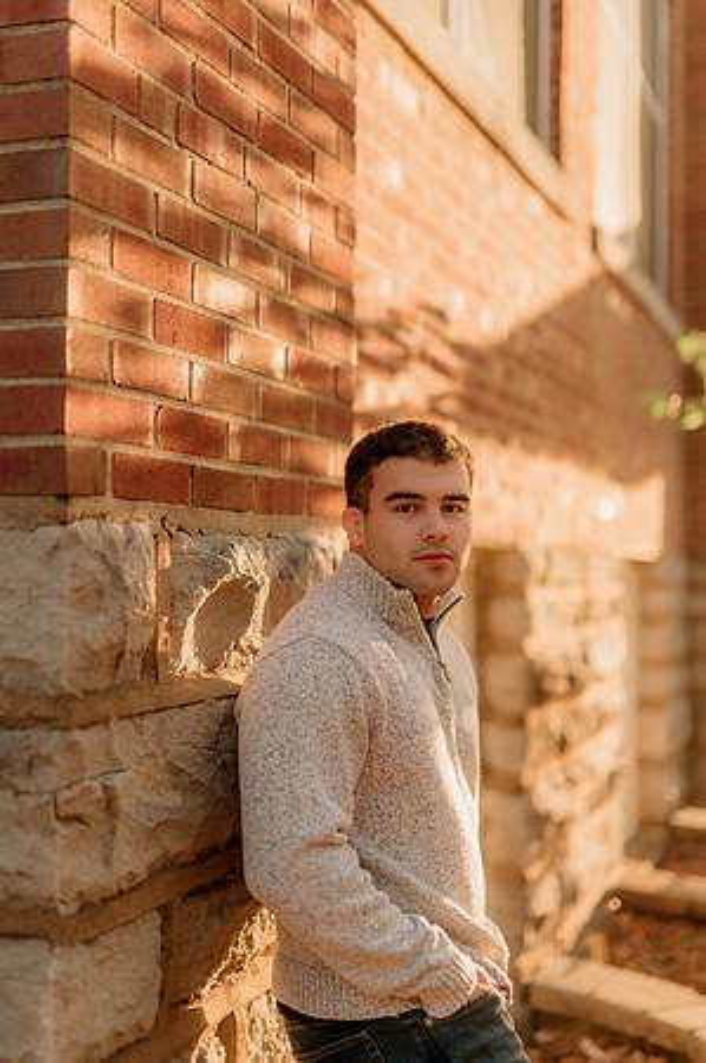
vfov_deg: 39.6
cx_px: 353
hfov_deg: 26.9
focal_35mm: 50
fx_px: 1474
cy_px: 532
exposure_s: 1/2000
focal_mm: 50
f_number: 1.4
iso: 250
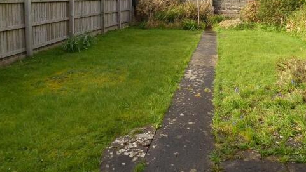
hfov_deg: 59.3
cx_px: 171
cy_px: 38
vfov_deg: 34.7
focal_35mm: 33
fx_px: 268
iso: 100
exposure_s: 1/160
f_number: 4
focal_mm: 4.5
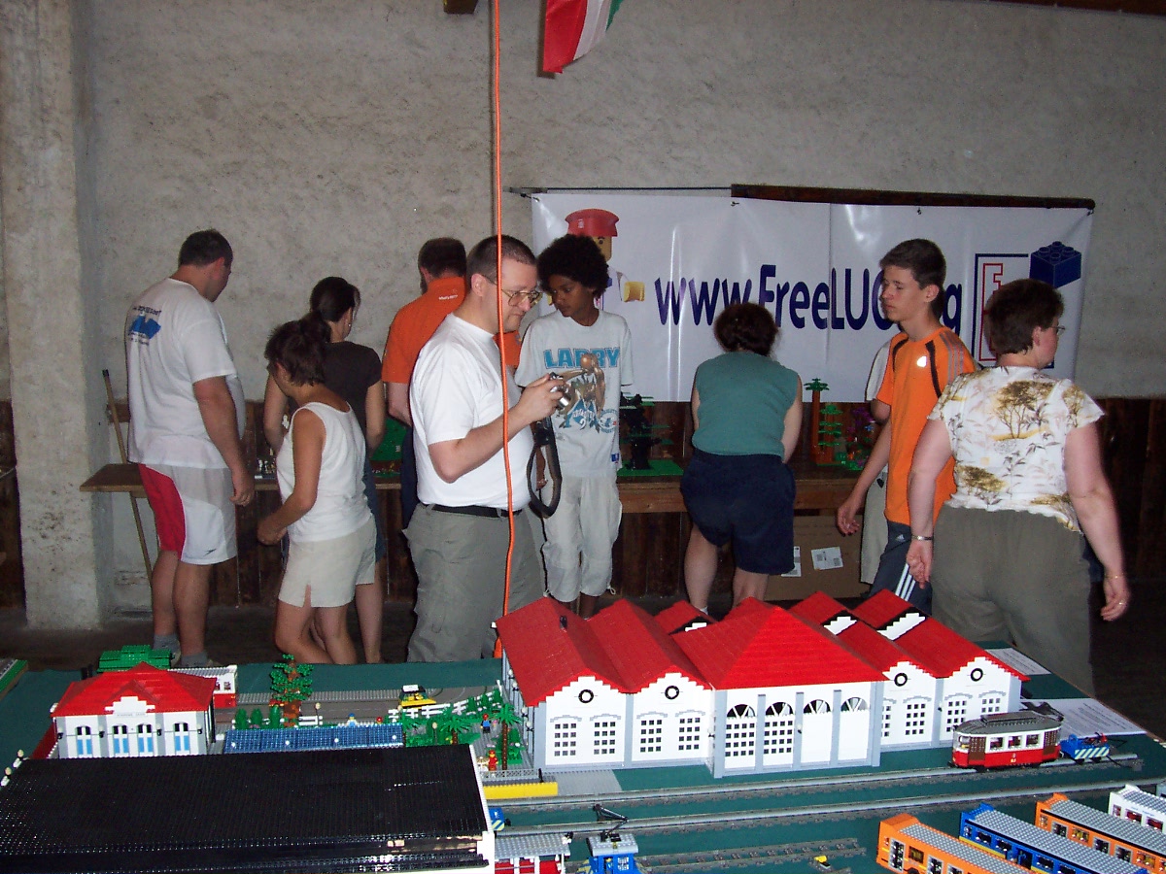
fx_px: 1246
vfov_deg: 38.7
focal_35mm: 37
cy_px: 437
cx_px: 583
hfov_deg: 50.1
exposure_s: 1/60
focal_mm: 5.6
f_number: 2.8
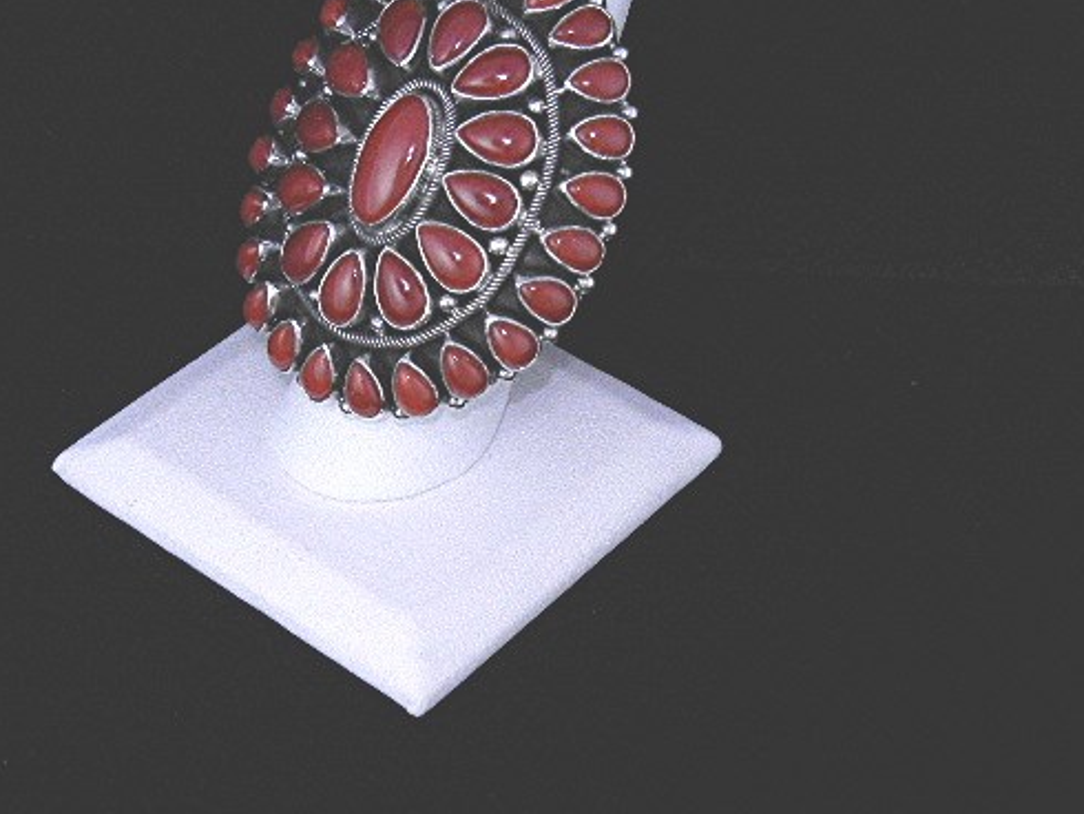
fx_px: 2412
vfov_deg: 19.1
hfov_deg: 25.3
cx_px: 451
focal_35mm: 77
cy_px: 301
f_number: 8
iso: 800
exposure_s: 1/30
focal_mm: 10.6
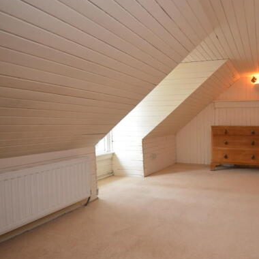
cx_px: 213
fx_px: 186
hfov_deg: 62.8
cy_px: 122
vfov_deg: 69.6
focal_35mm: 22
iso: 400
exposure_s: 1/60
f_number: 4
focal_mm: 10
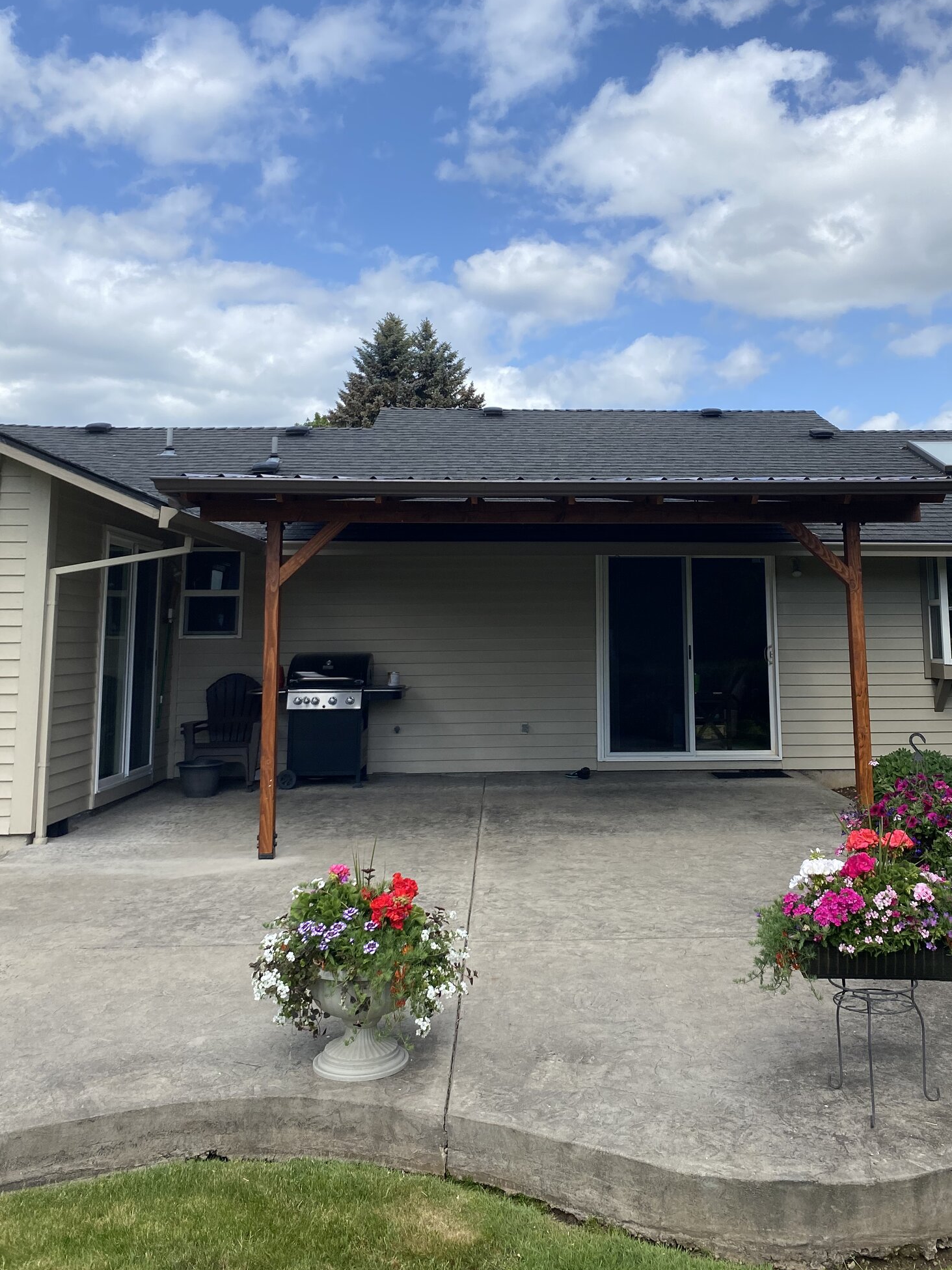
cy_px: 494
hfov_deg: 43.9
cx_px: 575
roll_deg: +0.2
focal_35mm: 32
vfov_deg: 56.3
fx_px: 1173
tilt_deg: +8.5
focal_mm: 4.25
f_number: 1.8
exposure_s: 1/3205
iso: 32
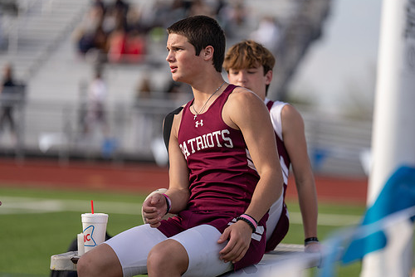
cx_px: 227
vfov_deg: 5.9
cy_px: 121
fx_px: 2676
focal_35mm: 232
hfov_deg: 8.9
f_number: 2.8
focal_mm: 200
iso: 100
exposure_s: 1/1250
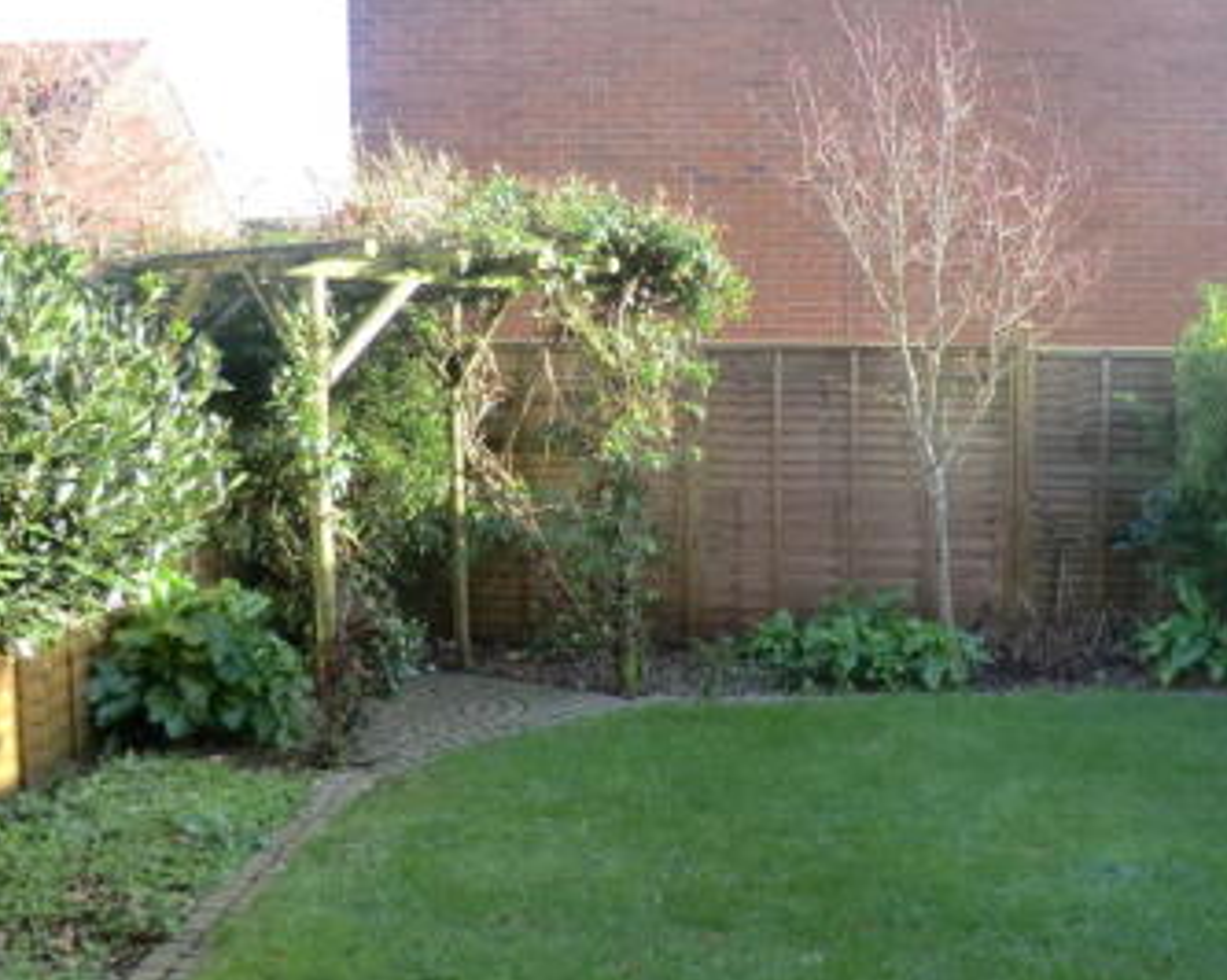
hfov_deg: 44.1
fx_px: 1488
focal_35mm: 41
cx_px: 831
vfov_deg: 36.4
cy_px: 529
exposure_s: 1/80
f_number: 3.2
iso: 80
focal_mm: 4.3
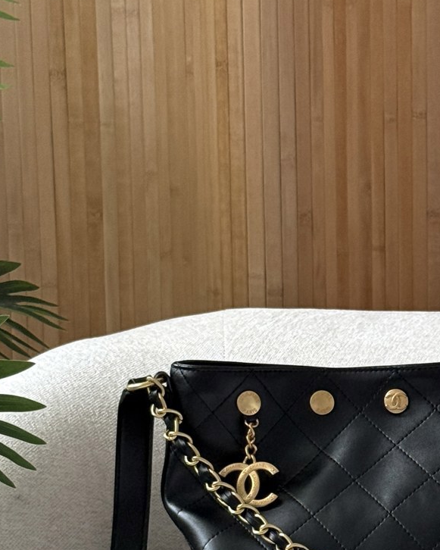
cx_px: 376
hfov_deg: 11.9
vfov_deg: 14.7
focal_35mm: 129
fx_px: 2099
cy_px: 517
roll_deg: +0.1
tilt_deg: -8.2
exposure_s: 1/103
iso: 125
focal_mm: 6.76
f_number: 1.78
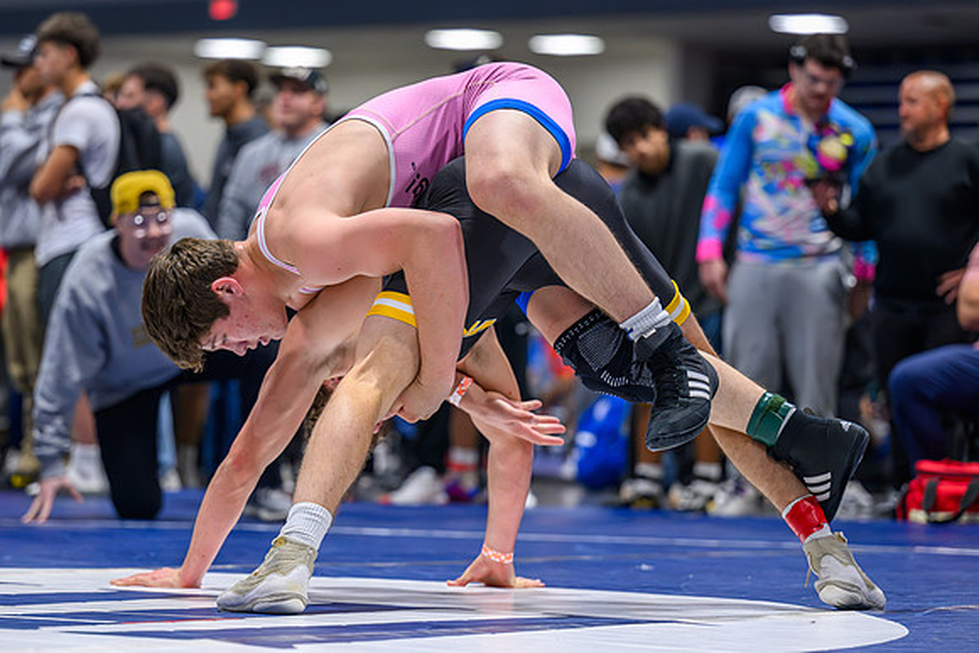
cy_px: 319
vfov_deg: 9.0
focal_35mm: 153
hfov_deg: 13.4
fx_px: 4151
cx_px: 402
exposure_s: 1/800
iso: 3200
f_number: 2.8
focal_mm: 120
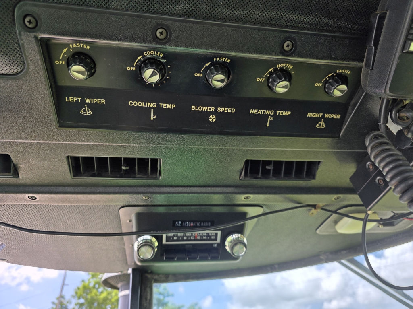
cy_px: 154
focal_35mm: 23
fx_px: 274
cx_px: 206
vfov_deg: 58.9
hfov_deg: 73.9
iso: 32
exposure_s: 1/359
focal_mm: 6.3
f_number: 1.7
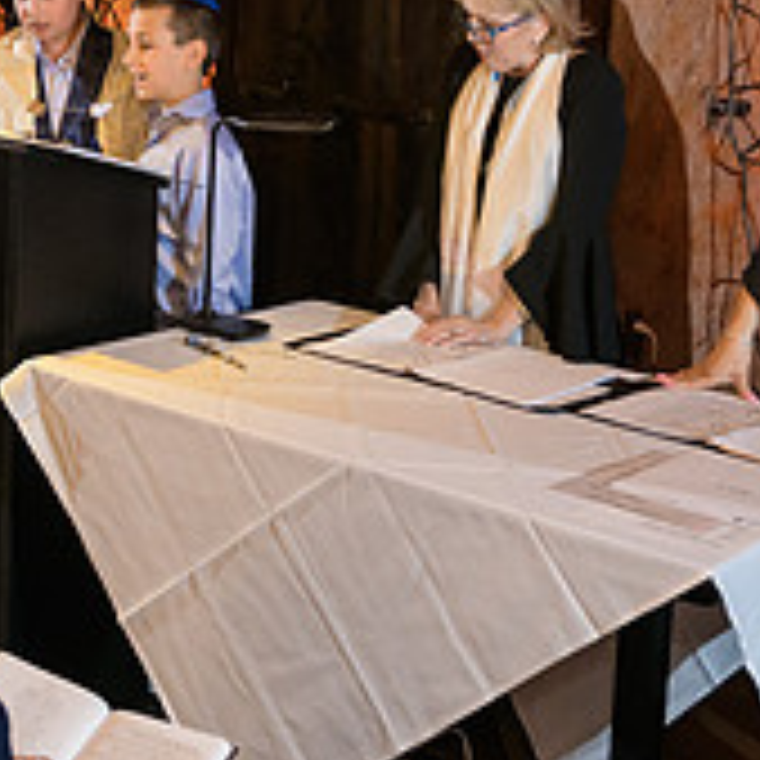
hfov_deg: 23.7
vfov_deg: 23.8
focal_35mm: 70
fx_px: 1739
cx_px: 18
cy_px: 29
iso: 1600
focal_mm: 24
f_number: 3.2
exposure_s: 1/160
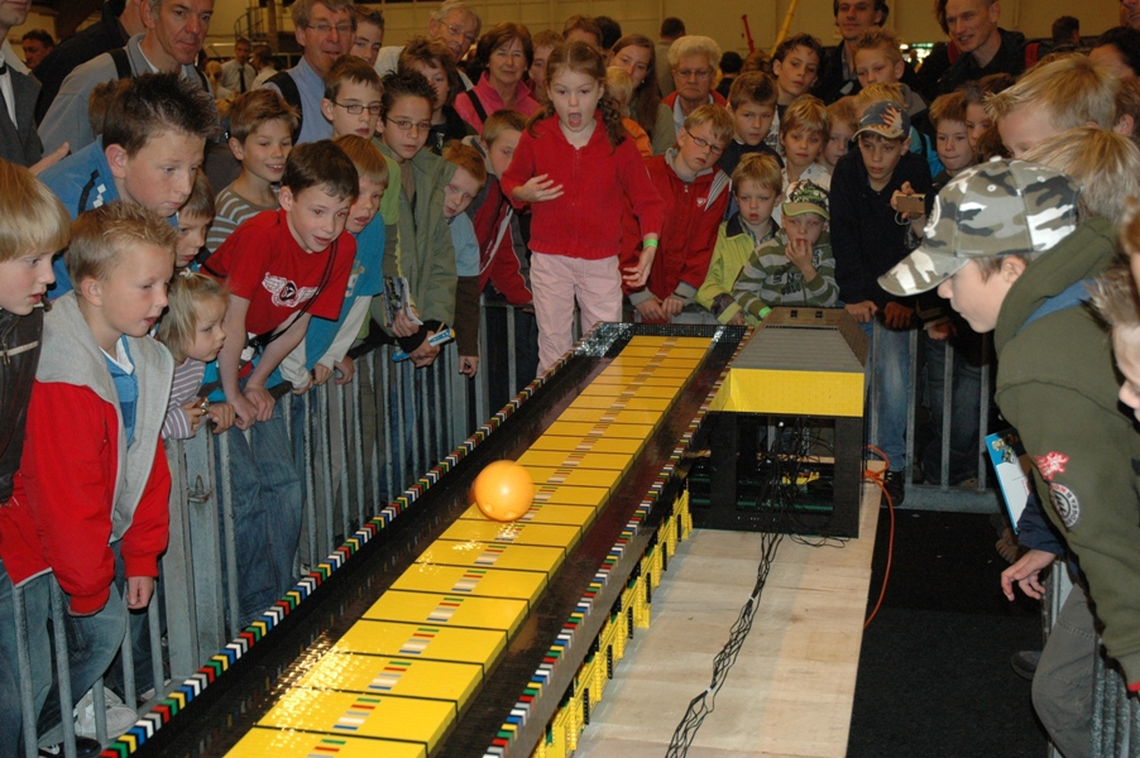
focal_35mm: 46
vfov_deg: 28.9
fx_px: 1471
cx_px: 570
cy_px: 379
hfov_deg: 42.4
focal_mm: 31
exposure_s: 1/60
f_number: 4
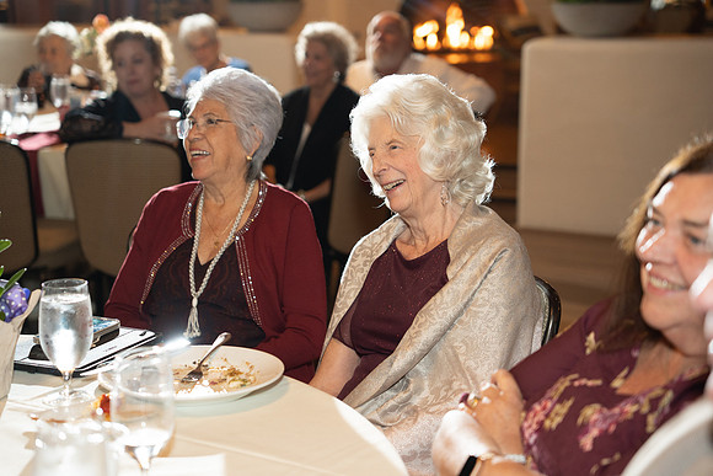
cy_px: 238
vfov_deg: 19.5
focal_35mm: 70
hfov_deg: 28.8
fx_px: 1387
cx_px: 356
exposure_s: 1/125
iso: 1600
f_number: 2.8
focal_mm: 70
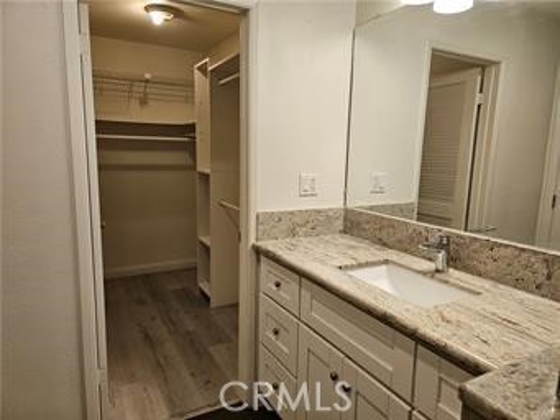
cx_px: 280
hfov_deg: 73.9
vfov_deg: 58.9
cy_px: 210
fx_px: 372
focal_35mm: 23
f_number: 1.8
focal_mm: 5.4
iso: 125
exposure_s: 1/120
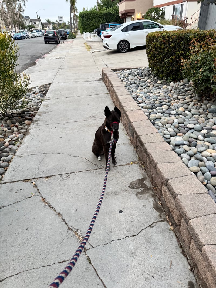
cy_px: 144
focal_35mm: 24
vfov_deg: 71.6
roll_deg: +2.1
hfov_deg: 56.8
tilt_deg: -31.2
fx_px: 200
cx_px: 108
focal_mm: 6.76
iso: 200
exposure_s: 1/120
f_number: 1.78
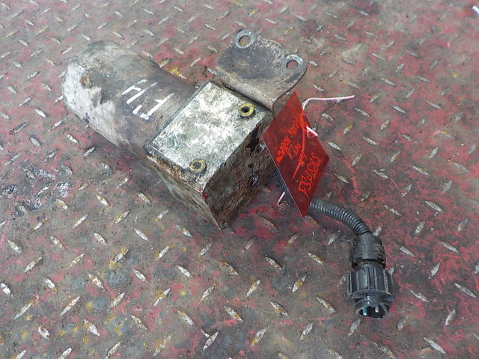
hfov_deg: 60.0
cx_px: 240
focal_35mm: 30
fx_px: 415
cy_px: 180
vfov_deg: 46.8
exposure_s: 1/30
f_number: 3.3
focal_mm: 4.1
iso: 360
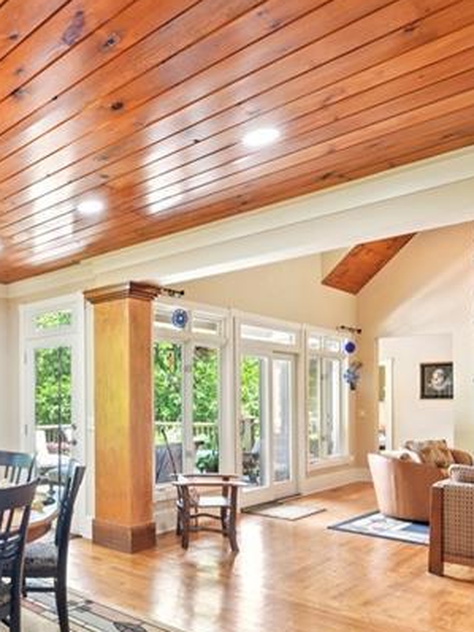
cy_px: 390
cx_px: -19
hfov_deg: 42.8
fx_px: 493
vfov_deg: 64.5
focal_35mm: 27
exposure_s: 1/6
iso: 320
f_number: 8
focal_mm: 14
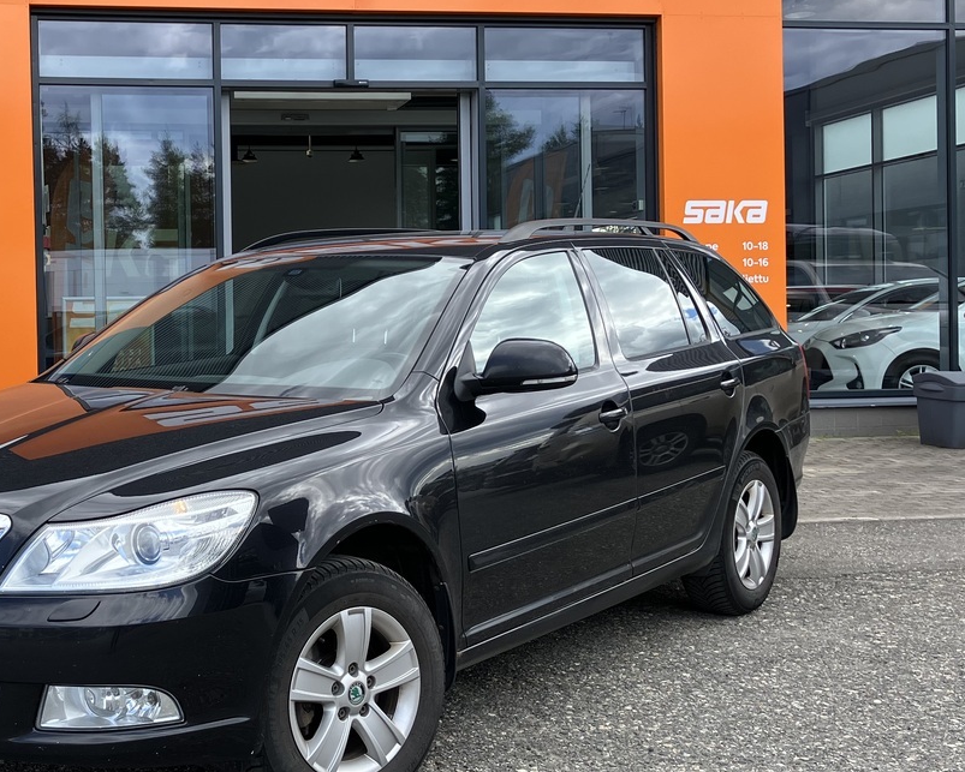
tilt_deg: +0.7
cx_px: 225
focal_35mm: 49
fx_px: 1400
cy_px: 365
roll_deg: +1.1
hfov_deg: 37.0
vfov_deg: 30.9
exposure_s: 1/486
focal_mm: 3.99
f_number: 1.8
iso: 32
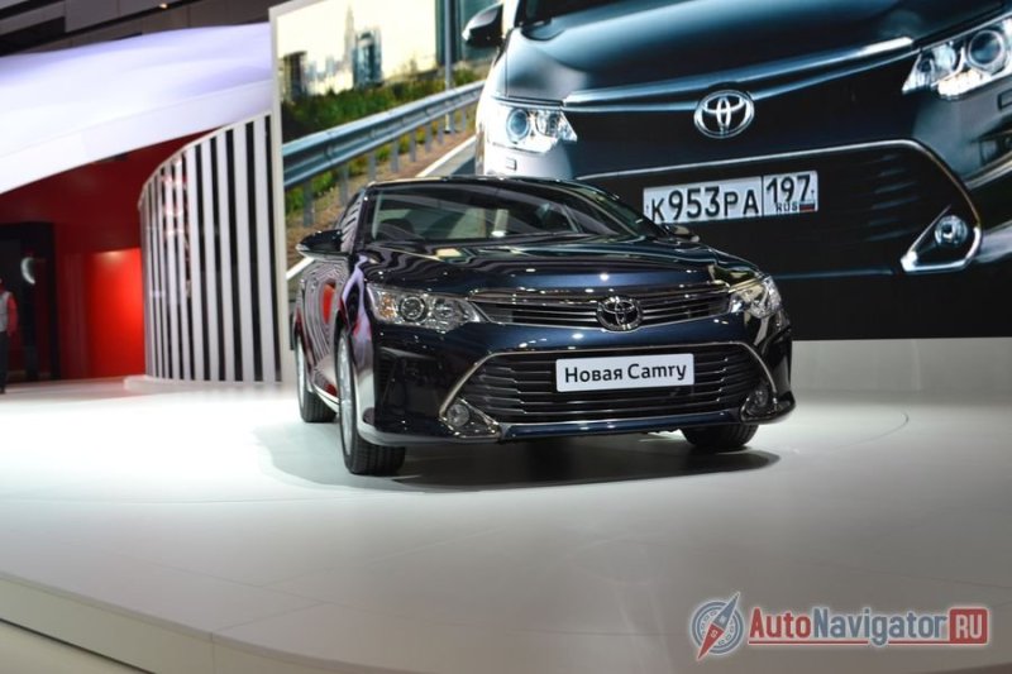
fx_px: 1096
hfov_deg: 49.6
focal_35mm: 39
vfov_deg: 34.2
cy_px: 337
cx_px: 506
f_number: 5
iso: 400
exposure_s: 1/100
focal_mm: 26
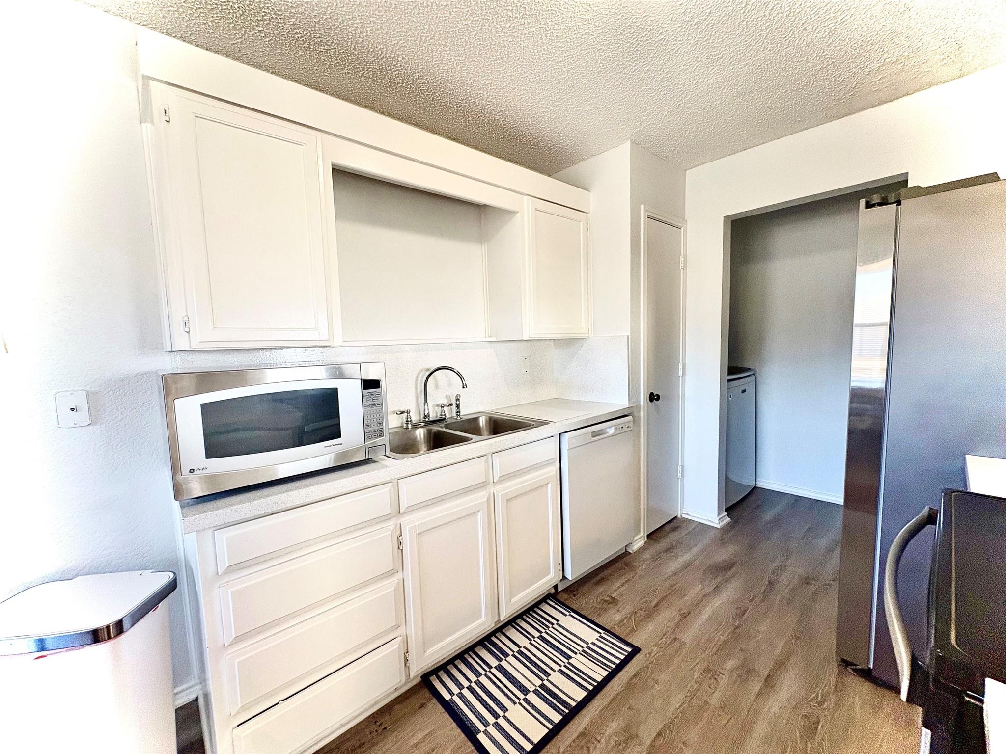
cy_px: 377
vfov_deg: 85.7
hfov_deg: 102.1
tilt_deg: -4.2
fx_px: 407
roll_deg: +2.6
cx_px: 503
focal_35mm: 14
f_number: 2.2
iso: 160
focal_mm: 2.22
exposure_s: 1/120
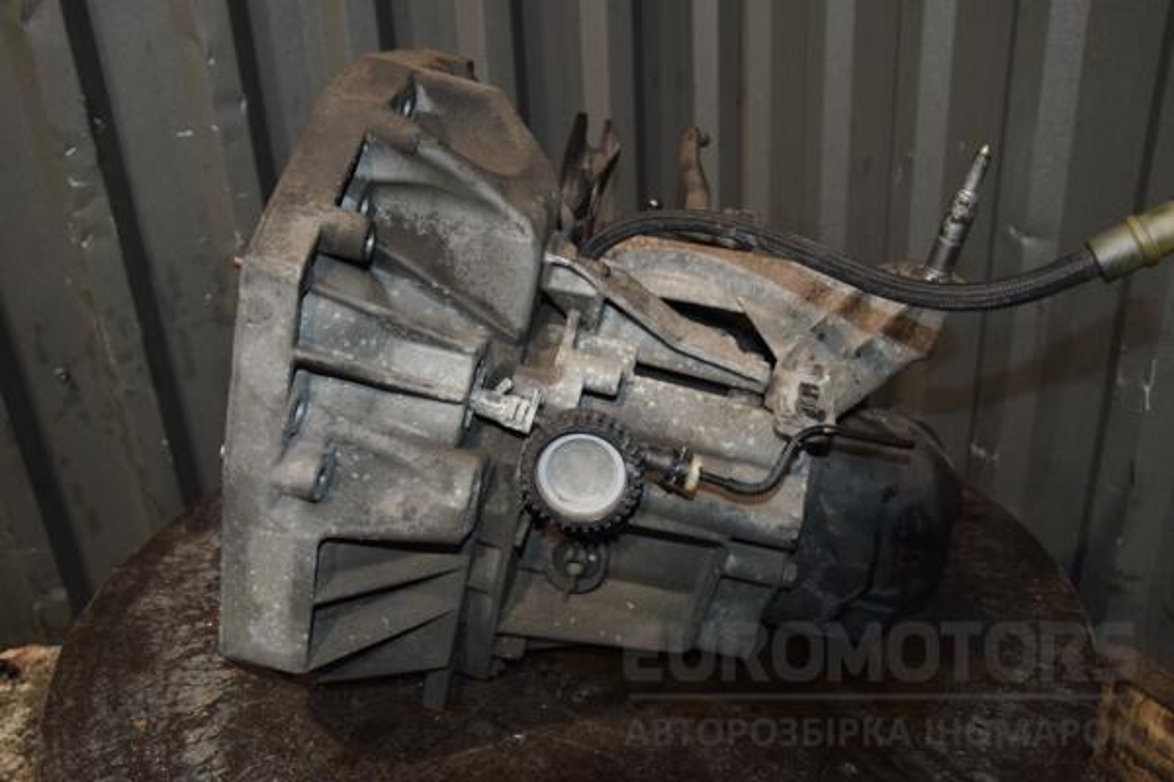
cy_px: 391
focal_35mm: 32
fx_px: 1027
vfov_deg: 41.7
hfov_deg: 59.5
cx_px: 587
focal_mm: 21
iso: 800
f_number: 5
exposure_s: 1/60
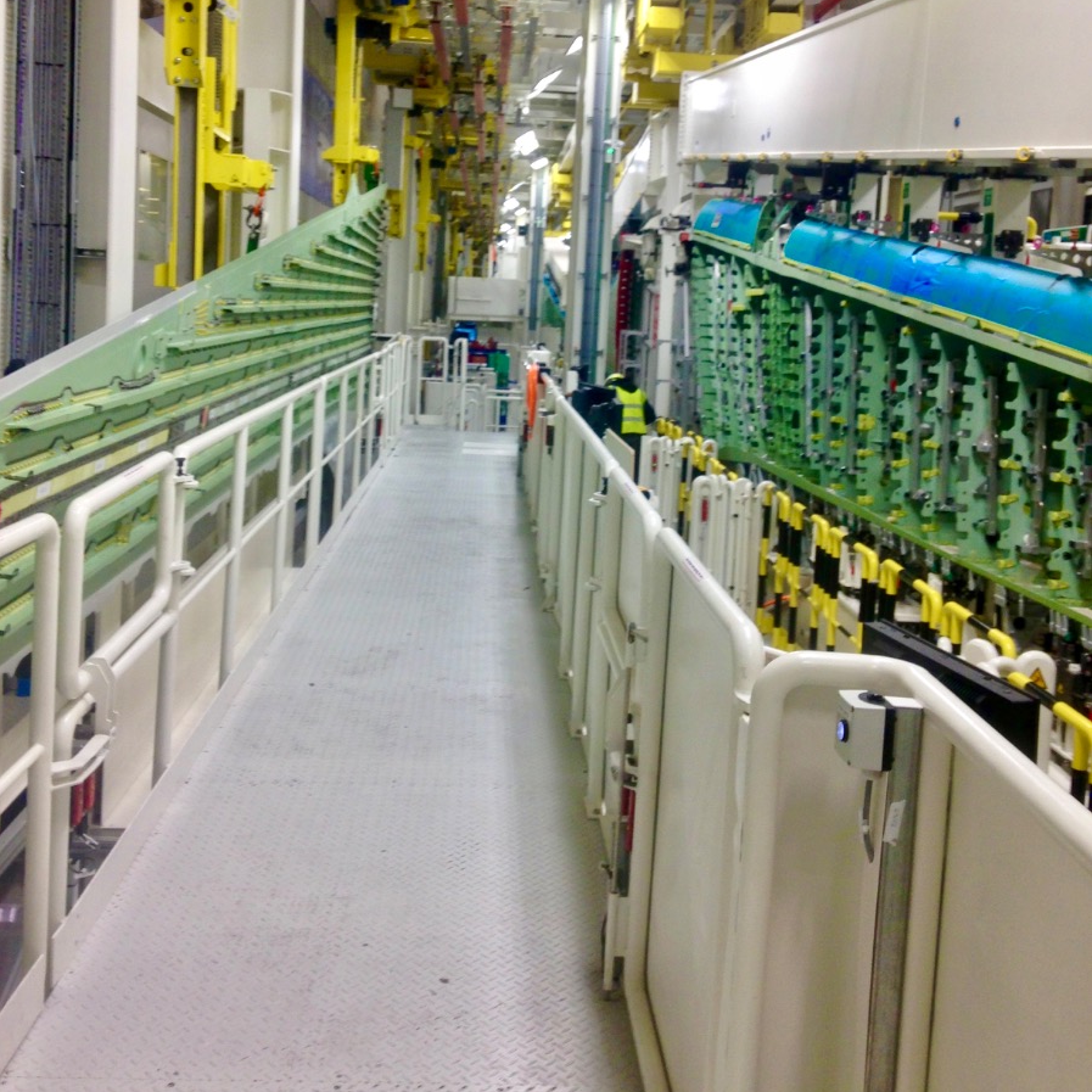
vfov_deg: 42.4
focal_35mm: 39
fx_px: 1392
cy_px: 387
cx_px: 545
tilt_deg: -2.3
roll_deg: -5.1
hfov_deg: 42.8
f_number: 2.4
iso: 50
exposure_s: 1/60
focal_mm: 4.12
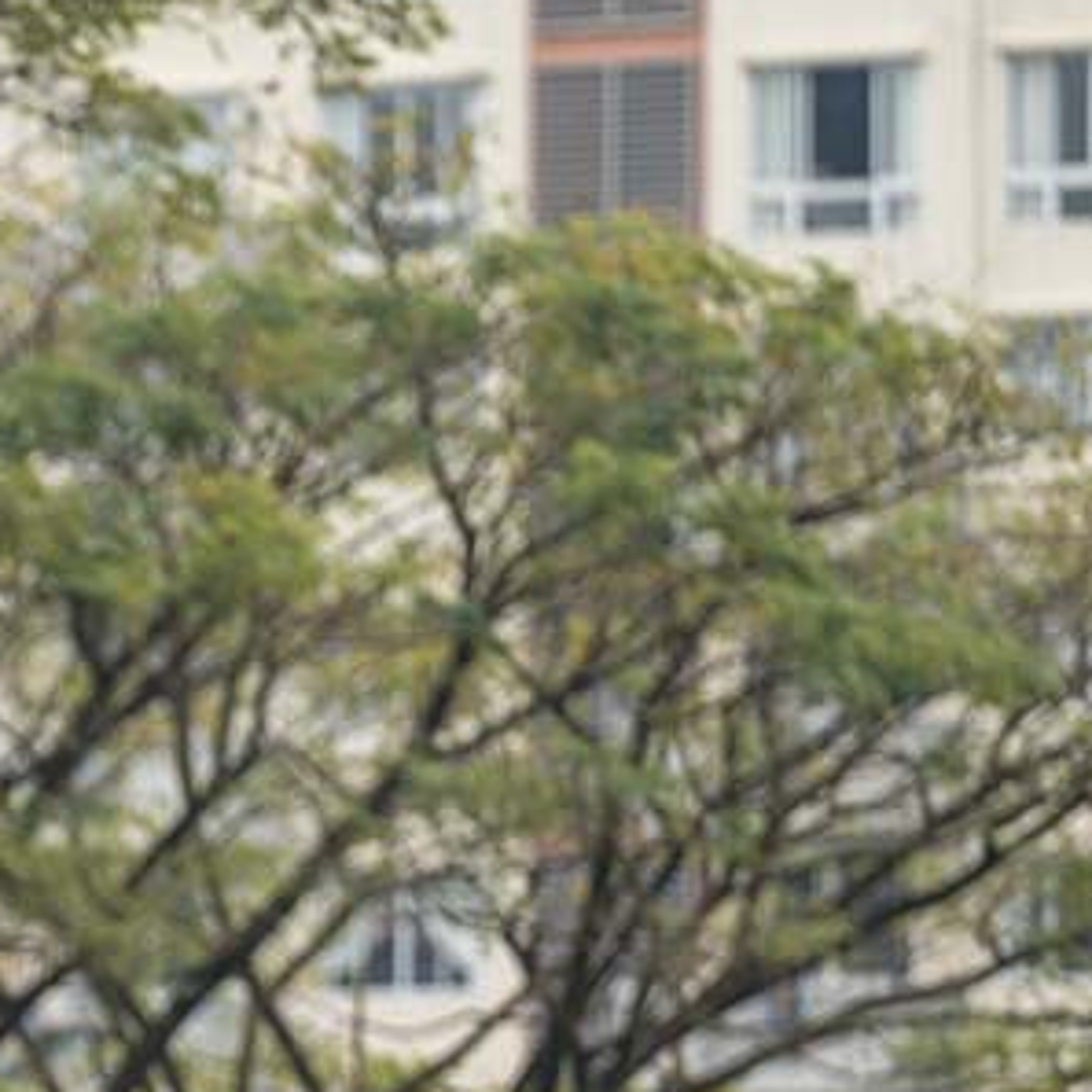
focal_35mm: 549
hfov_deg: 3.2
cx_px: -176
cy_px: 1132
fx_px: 19594
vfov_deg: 3.2
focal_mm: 200
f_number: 2.8
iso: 250
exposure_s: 1/2000
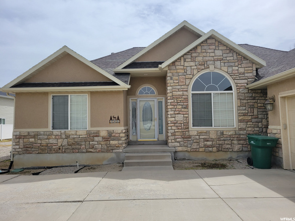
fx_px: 222
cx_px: 148
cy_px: 110
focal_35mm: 26
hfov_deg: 67.3
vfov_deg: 53.1
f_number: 1.8
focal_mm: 5.4
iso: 40
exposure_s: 1/3747
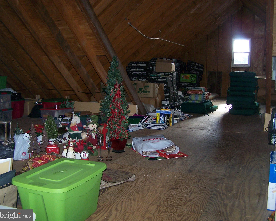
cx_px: 145
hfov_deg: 45.8
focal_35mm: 40
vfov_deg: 37.3
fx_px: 327
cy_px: 110
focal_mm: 6.3
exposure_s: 1/60
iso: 160
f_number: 2.8
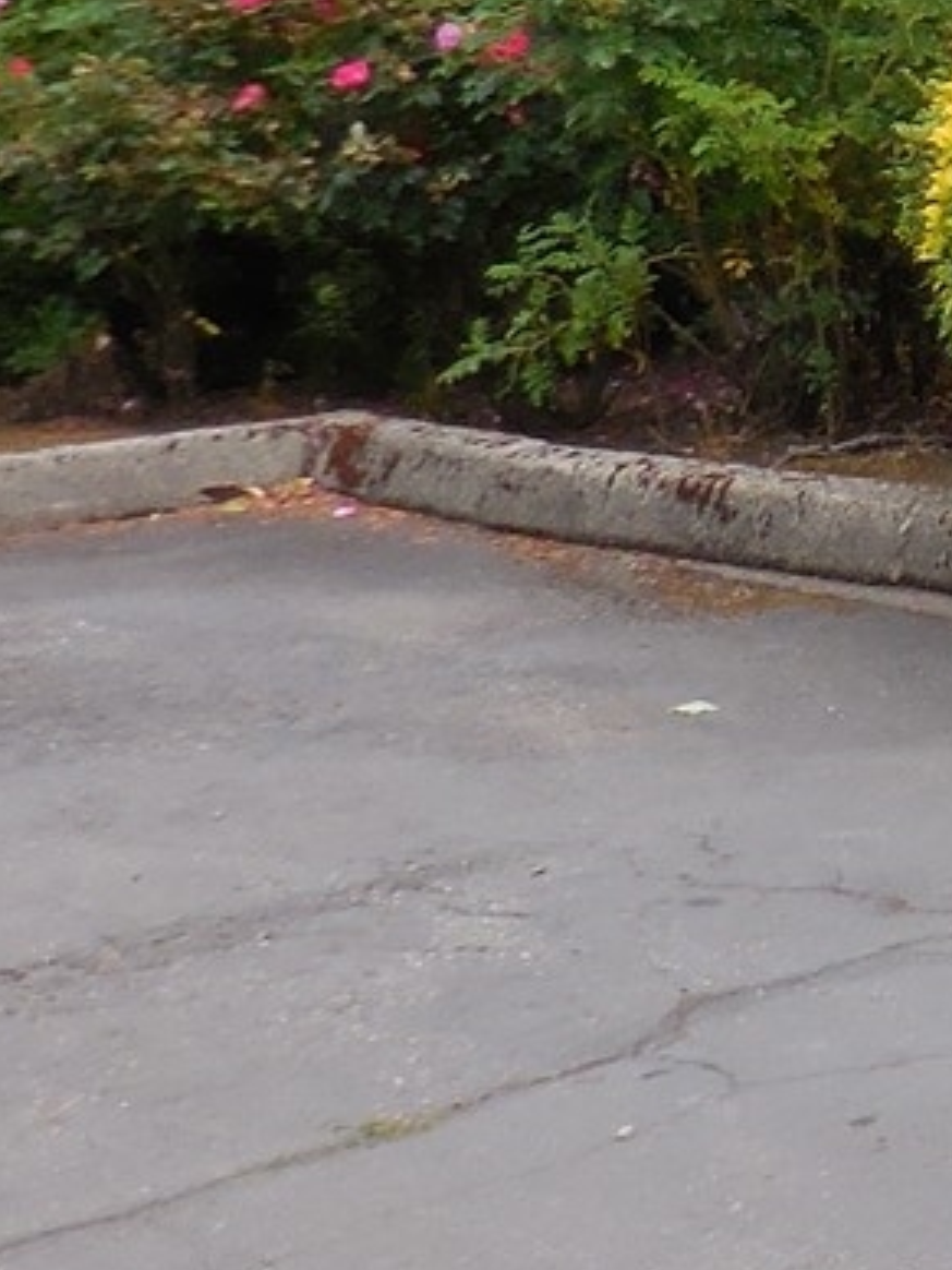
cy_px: -134
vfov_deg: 18.4
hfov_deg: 11.6
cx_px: 2336
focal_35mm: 103
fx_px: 3777
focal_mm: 4.5
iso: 125
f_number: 3.3
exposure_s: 1/50
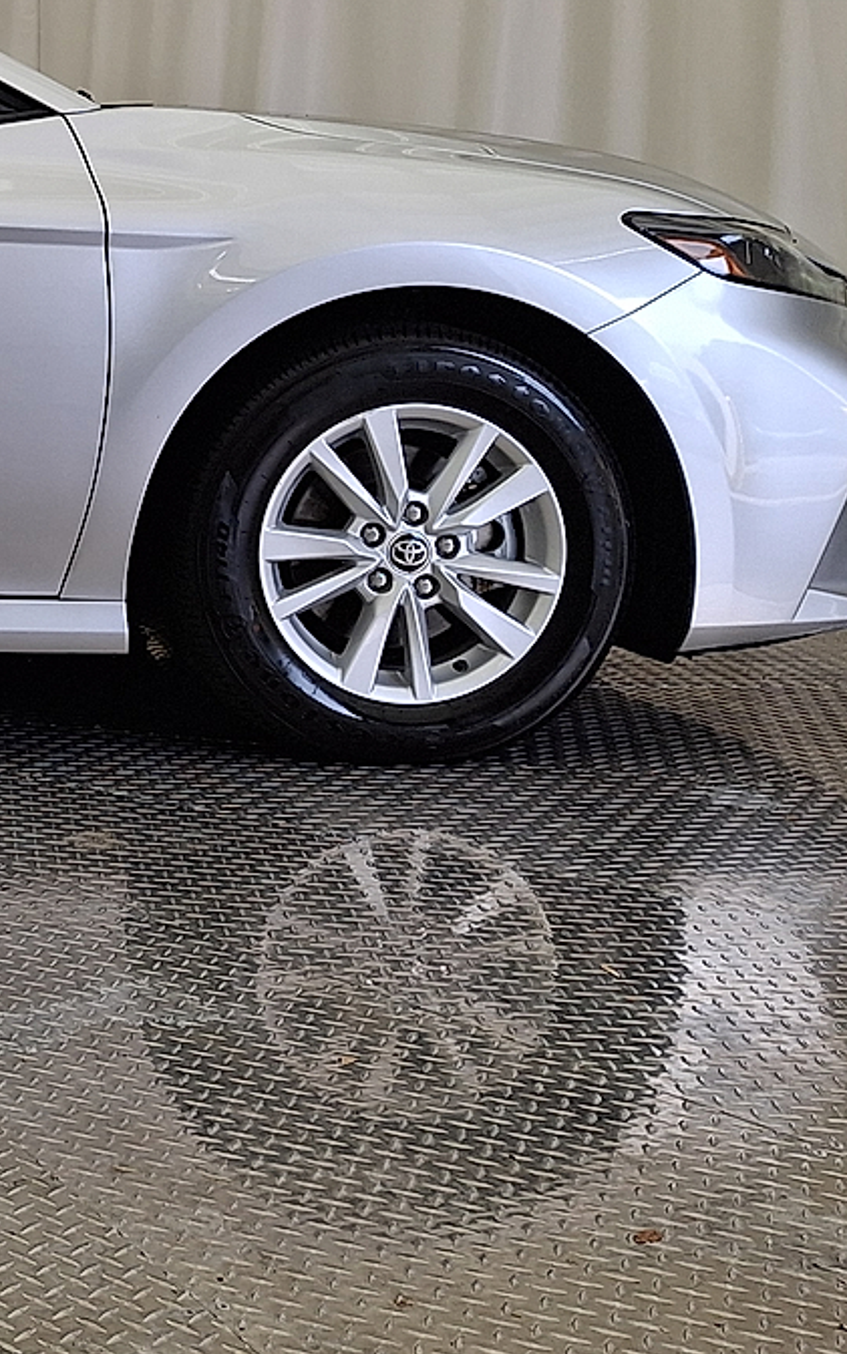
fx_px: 2325
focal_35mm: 63
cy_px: 312
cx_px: -575
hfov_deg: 17.6
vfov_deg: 31.8
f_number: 1.8
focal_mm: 4.69
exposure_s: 1/129
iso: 25
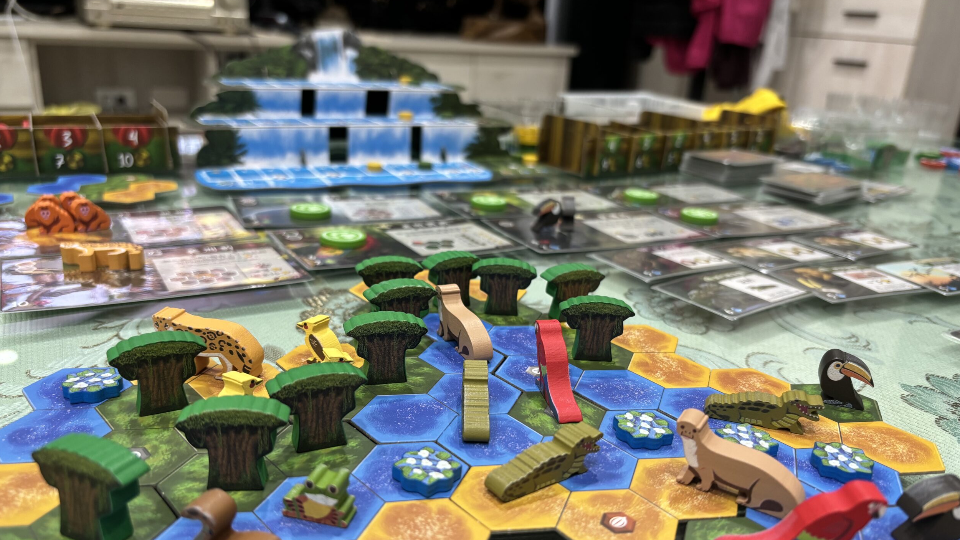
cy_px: 302
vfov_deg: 40.1
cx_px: 481
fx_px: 738
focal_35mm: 29
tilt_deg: -20.9
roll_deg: -3.8
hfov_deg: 66.1
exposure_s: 1/60
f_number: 1.6
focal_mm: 5.96
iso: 160
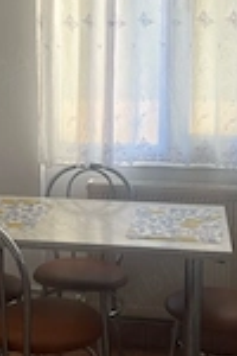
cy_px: 109
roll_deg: +0.7
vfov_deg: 27.8
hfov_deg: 18.7
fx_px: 711
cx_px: 43
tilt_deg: -4.4
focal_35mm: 72
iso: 32
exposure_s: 1/125
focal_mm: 4.2
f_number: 1.6
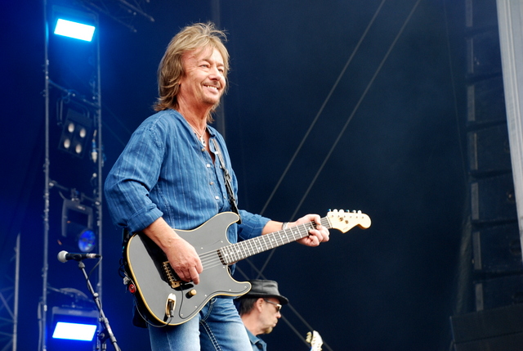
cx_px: 262
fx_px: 1441
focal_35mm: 99
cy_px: 176
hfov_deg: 20.6
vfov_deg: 13.9
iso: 320
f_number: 5.3
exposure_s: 1/160
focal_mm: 66
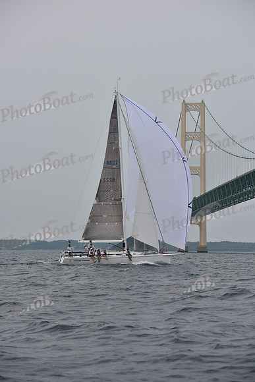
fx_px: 1062
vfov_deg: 20.4
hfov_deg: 13.7
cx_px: 128
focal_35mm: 100
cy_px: 191
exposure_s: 1/1000
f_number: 5
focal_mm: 100
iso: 250
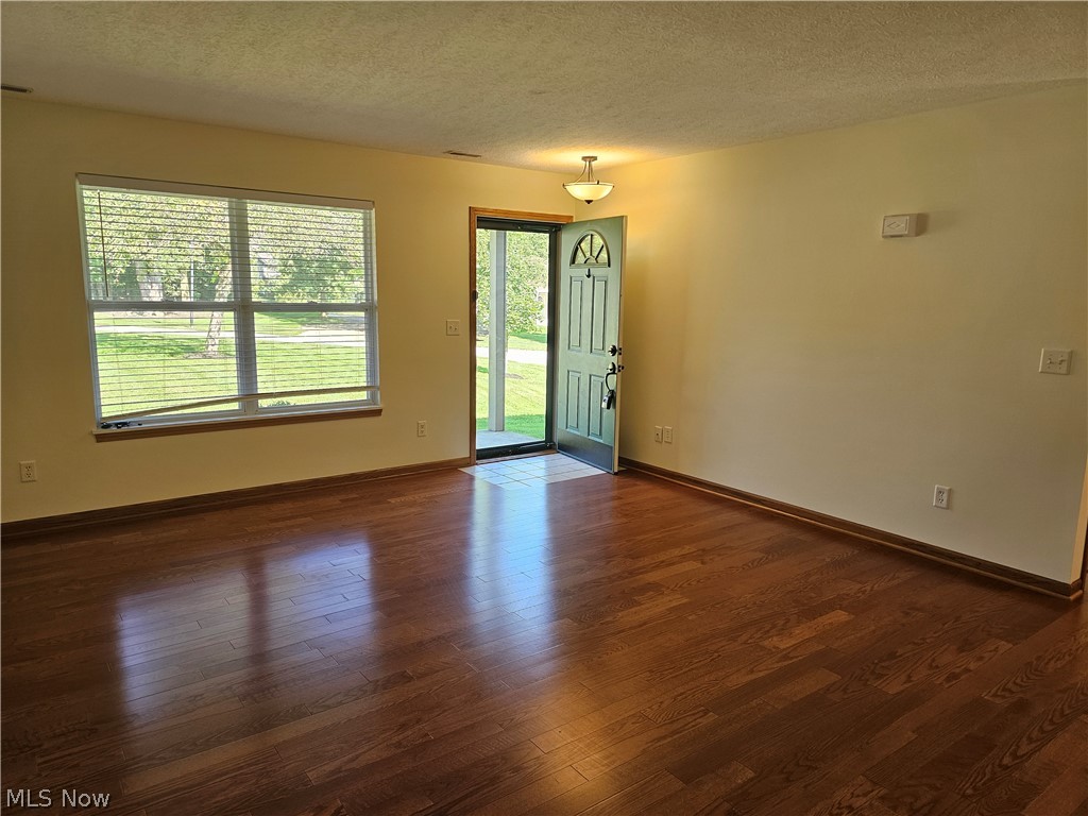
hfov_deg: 73.9
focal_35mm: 23
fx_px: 723
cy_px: 408
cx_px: 544
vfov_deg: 58.9
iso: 125
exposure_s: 1/120
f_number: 1.7
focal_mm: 6.3
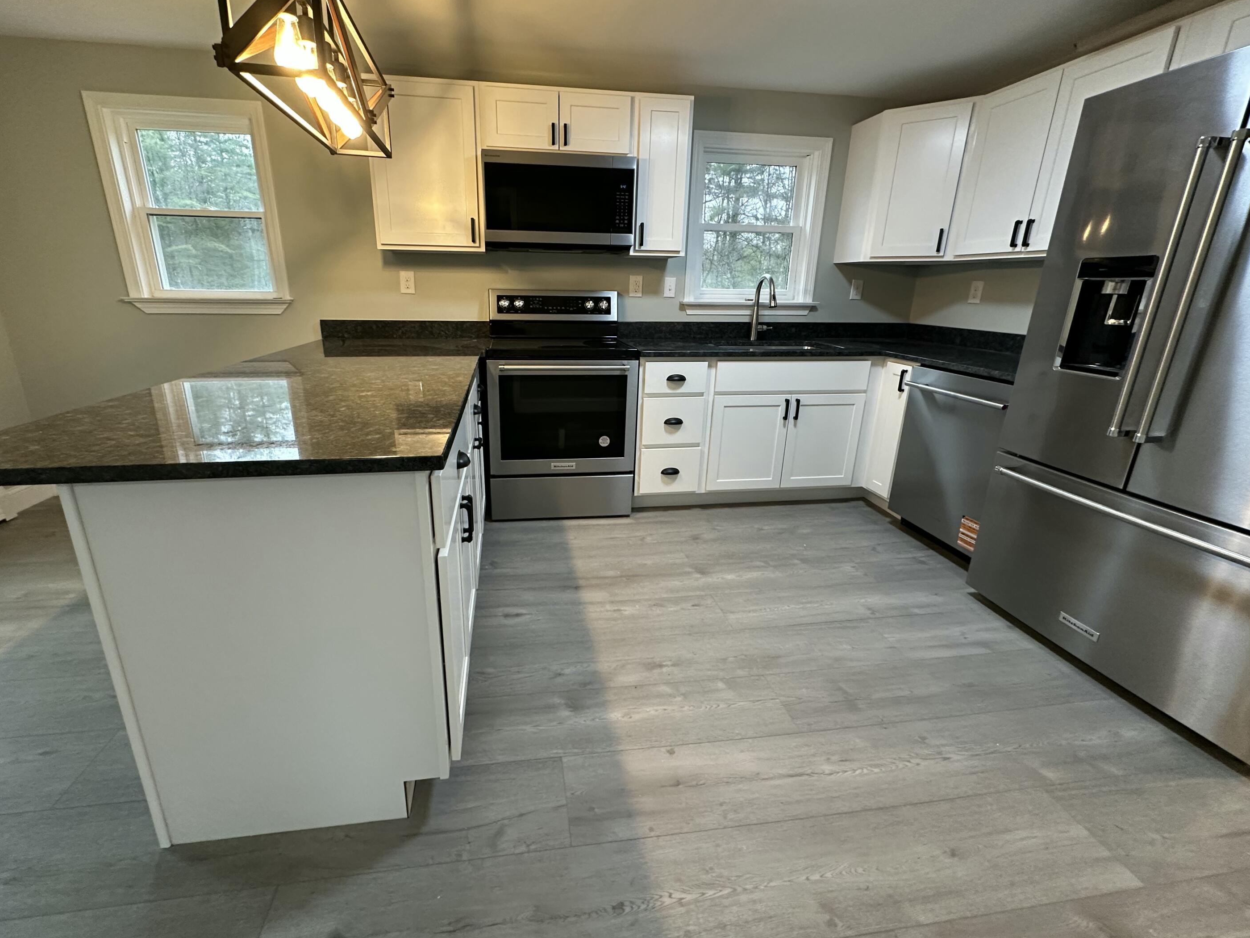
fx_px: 542
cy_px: 449
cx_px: 590
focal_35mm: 15
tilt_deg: -16.7
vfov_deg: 81.7
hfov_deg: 98.1
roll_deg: +0.0
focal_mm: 2.22
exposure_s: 1/60
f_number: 2.2
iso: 320
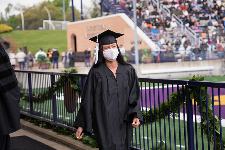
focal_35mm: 100
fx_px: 625
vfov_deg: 13.7
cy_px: 75
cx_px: 112
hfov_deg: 20.4
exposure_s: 1/200
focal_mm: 100
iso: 200
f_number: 5
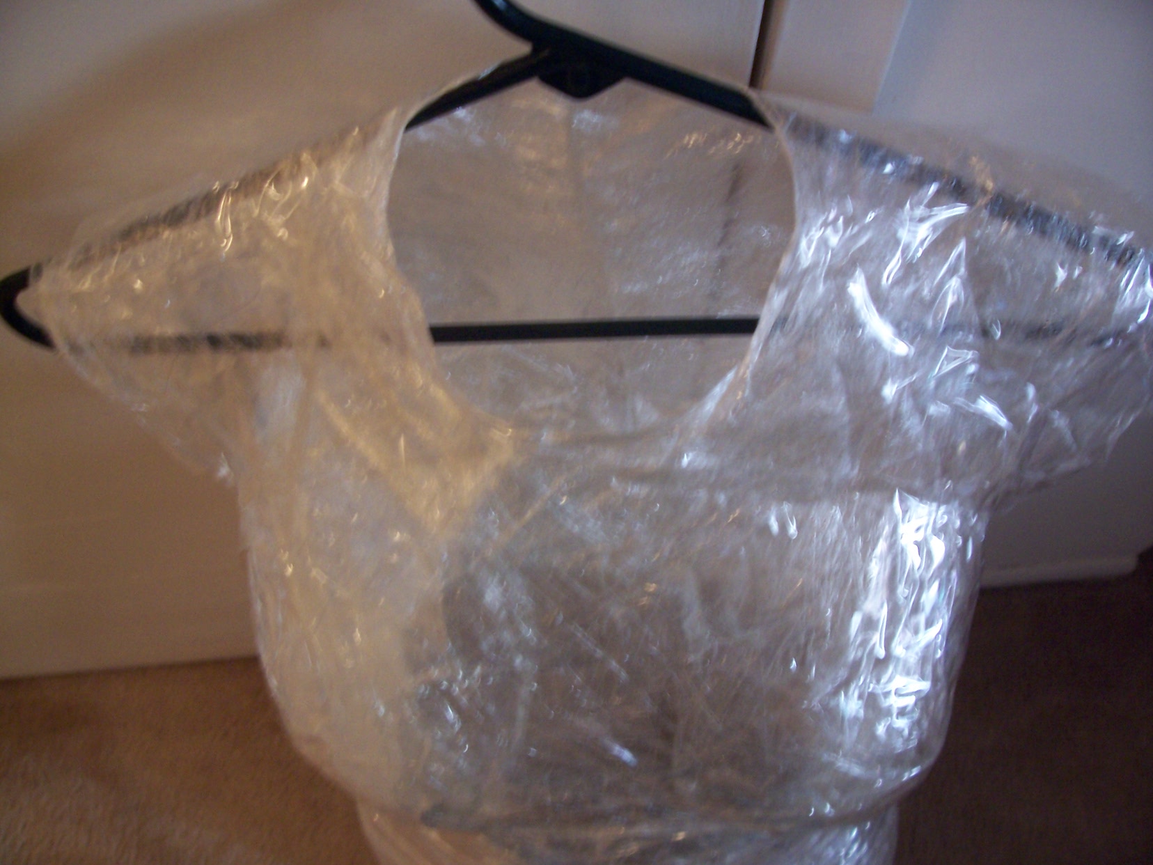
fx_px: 1132
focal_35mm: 34
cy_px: 432
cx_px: 576
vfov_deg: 41.8
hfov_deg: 54.0
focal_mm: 5.6
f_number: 2.7
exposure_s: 1/10
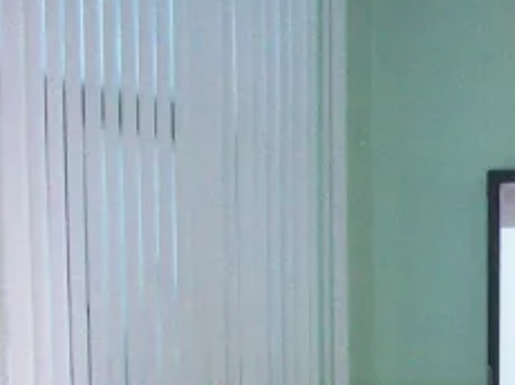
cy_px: 666
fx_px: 1992
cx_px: 951
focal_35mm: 134
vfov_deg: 10.5
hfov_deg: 13.2
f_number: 2.8
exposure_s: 1/60
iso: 160
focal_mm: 5.7
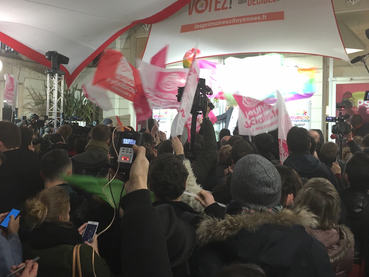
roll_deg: -1.0
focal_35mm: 34
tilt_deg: -2.0
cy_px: 118
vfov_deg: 41.7
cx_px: 157
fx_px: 362
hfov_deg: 53.7
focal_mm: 4.15
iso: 100
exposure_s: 1/33
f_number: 2.2
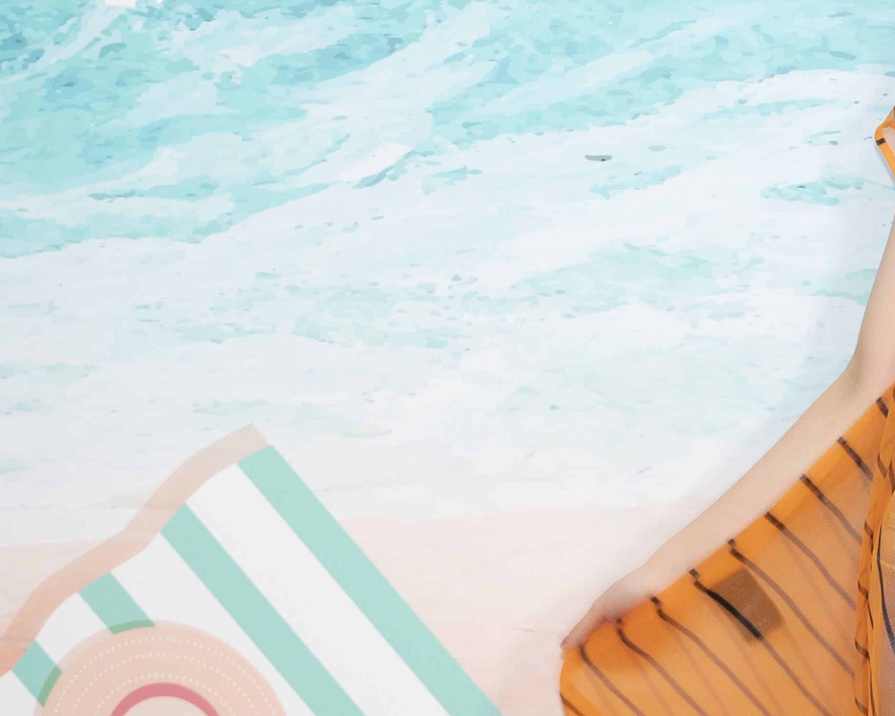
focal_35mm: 110
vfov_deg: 13.9
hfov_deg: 16.9
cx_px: 975
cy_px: 75
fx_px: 2914
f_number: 2.8
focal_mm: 34
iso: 640
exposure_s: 1/125
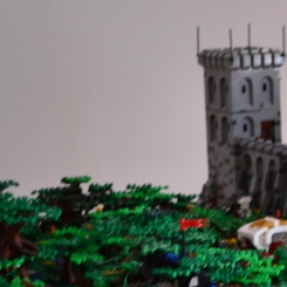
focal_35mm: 133
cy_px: 241
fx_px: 1248
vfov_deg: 13.0
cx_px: 358
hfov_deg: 12.8
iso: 800
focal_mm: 32
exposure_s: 1/6
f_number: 4.8
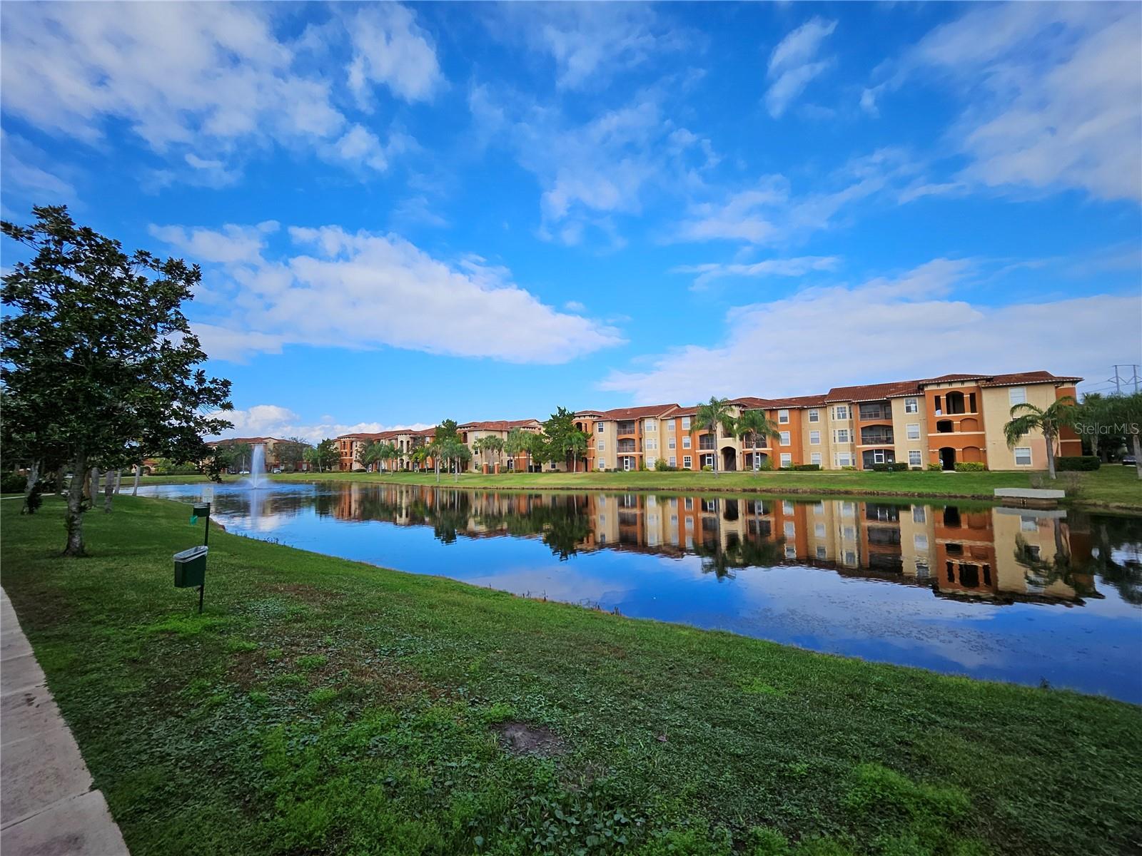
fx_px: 429
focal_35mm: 13
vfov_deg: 89.9
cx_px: 571
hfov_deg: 106.2
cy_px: 428
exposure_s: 1/1041
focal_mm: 1.7
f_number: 2.2
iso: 32
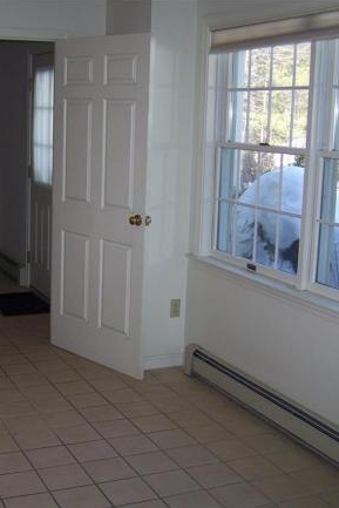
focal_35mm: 53
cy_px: 253
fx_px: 748
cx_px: 116
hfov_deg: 25.4
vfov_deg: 37.5
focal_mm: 6.3
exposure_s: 1/60
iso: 80
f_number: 2.8
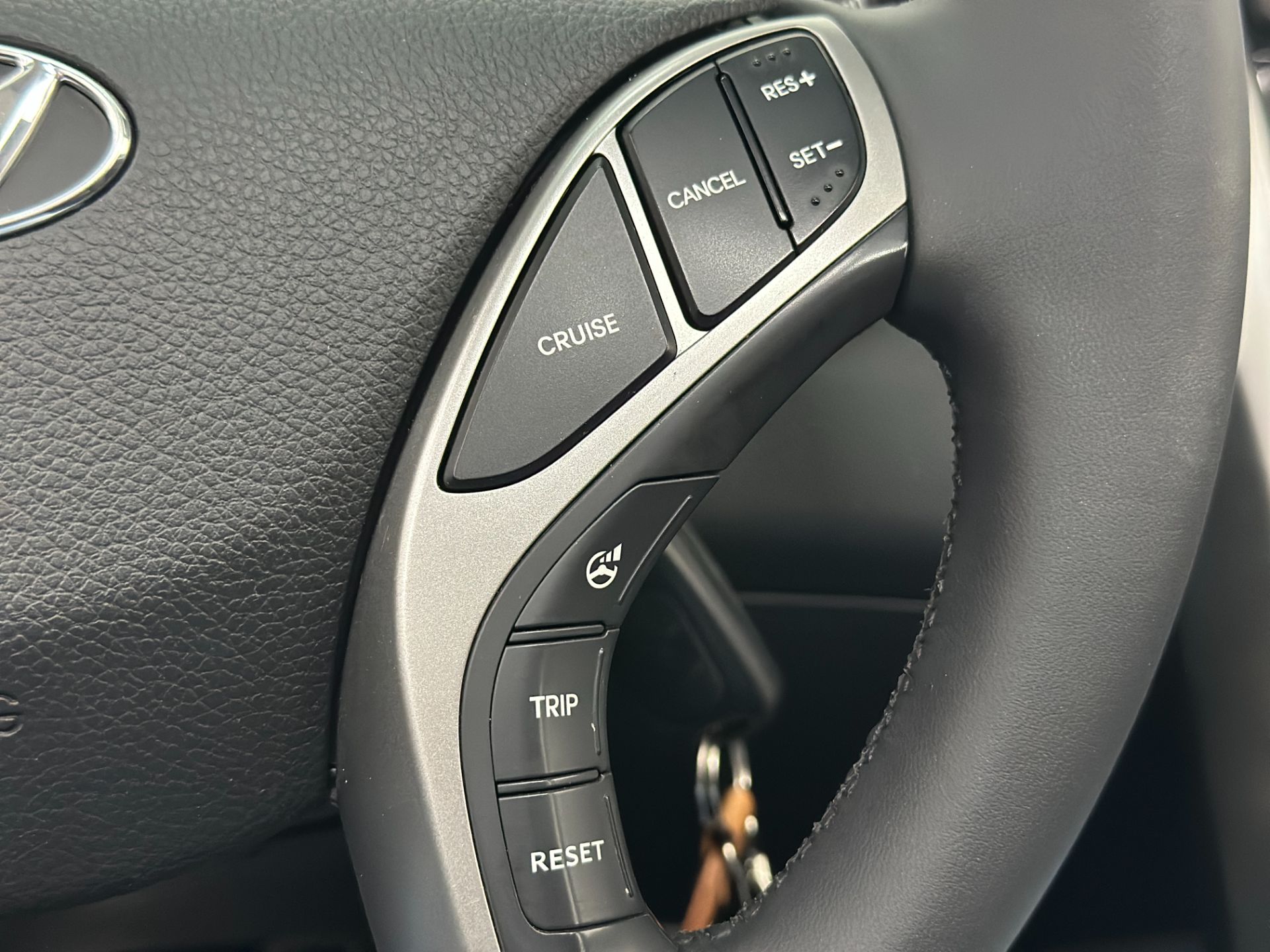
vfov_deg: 30.3
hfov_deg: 39.7
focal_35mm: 48
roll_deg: +1.4
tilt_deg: -18.5
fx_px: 1761
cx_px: 635
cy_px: 476
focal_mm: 6.86
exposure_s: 1/40
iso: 640
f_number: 1.78
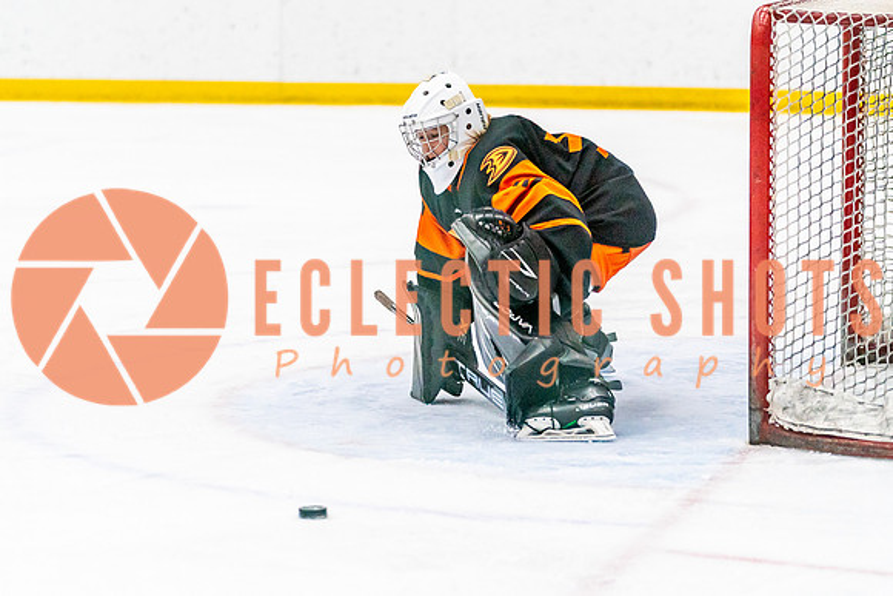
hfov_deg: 12.5
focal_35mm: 164
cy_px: 249
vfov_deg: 8.4
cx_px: 446
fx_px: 4078
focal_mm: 114
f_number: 2.8
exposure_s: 1/1250
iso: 3200
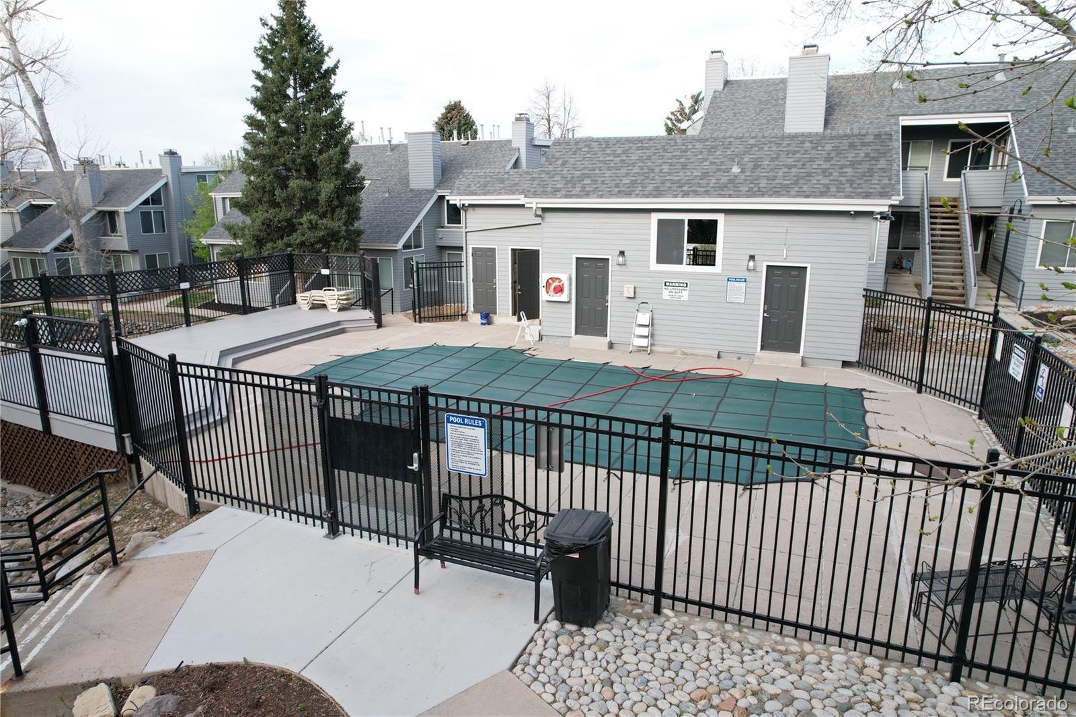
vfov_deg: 57.2
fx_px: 657
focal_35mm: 22
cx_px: 538
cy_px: 358
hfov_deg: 78.6
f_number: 2.8
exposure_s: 1/500
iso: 200
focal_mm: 8.38
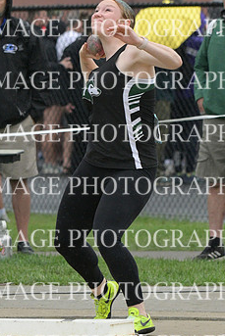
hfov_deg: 2.6
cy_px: 107
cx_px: 61
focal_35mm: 533
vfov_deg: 3.9
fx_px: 4991
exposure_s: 1/2000
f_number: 6.3
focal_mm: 210
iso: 3200
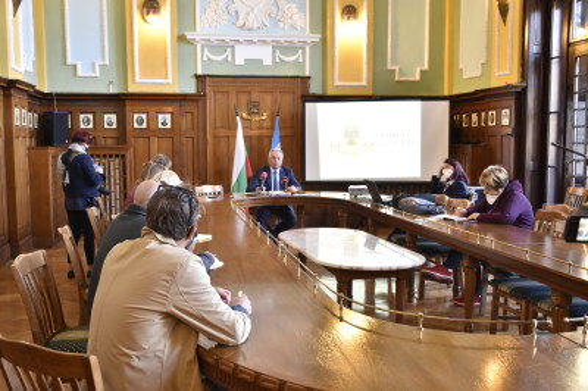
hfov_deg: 49.6
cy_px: 196
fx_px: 636
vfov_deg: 34.2
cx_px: 294
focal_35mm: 39
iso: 1250
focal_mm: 26
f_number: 4
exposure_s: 1/40
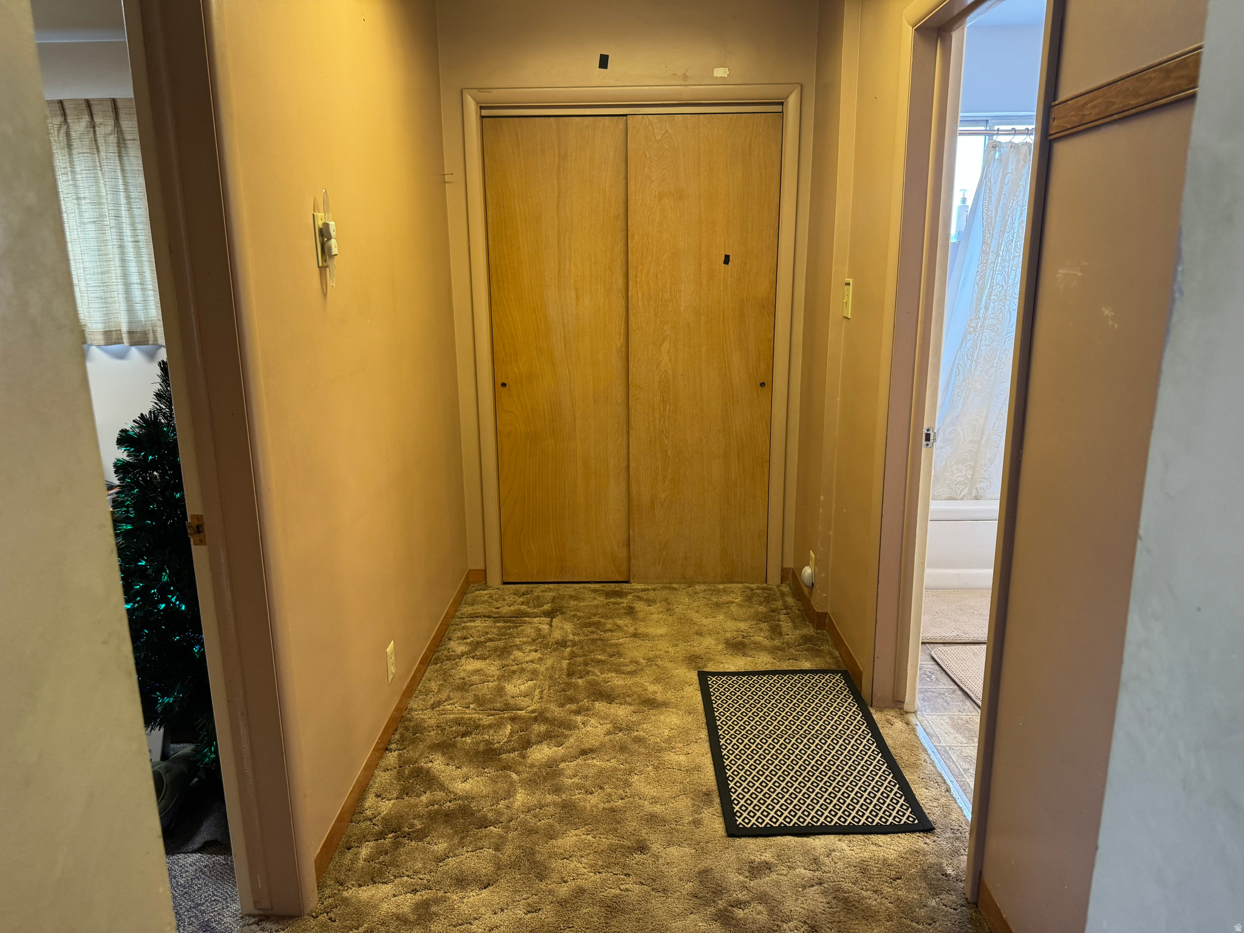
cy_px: 466
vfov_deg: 56.8
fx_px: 862
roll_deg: +1.4
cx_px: 622
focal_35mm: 24
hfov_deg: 71.6
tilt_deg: -14.1
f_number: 1.78
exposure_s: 1/60
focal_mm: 6.76
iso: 200
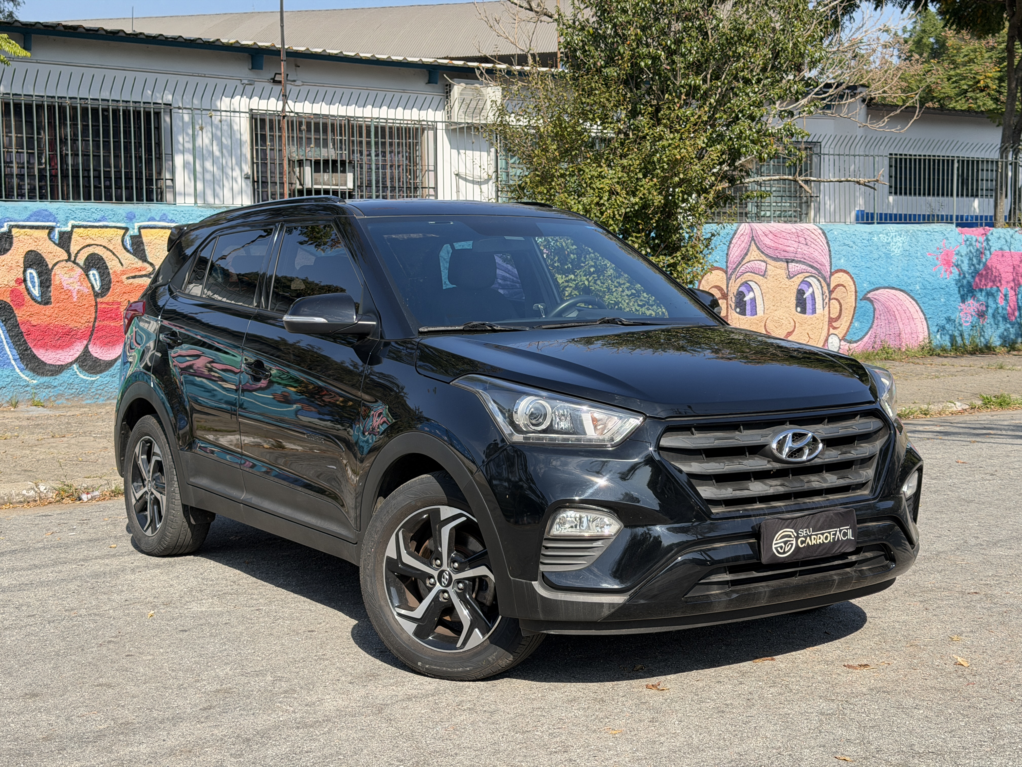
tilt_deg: -4.5
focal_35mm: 48
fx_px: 1417
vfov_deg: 30.3
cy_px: 384
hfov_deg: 39.7
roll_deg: +1.6
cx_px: 511
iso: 80
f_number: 1.78
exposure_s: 1/1980
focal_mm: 6.76
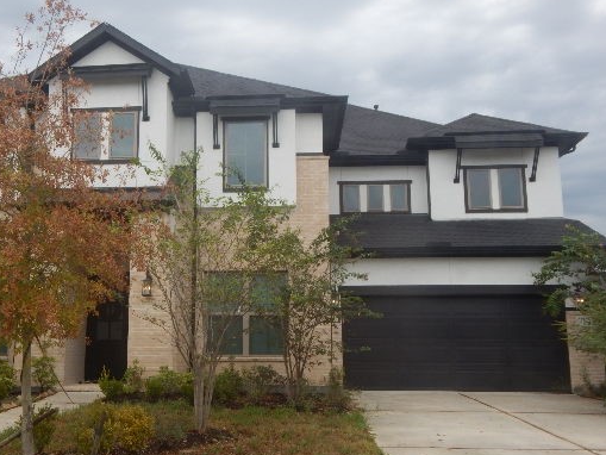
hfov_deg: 47.5
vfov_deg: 36.8
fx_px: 683
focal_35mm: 39
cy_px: 243
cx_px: 237
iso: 125
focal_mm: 5.6
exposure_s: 1/400
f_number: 3.2
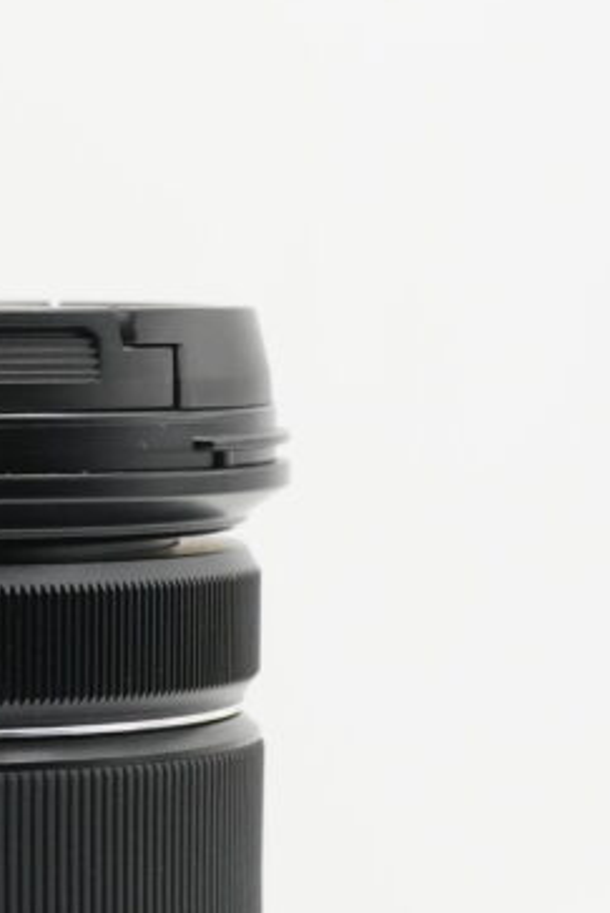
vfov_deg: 11.4
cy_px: 765
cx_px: -164
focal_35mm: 180
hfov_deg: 7.6
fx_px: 4570
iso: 5000
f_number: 13
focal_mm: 64
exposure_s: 1/125
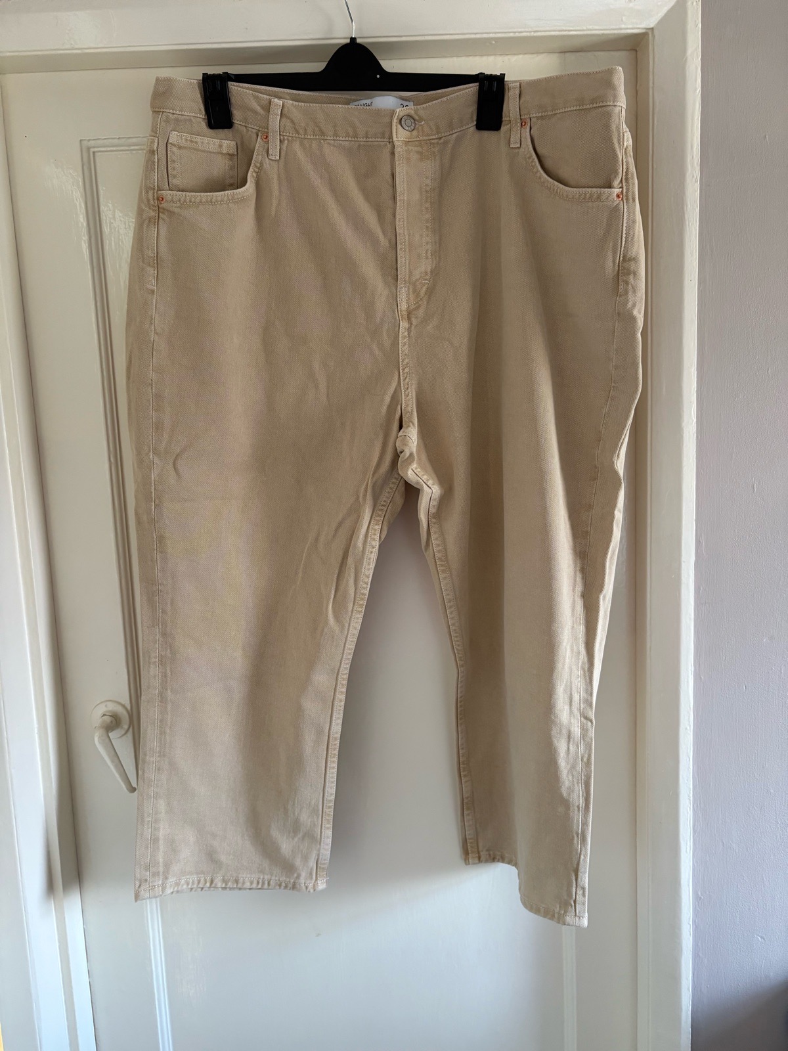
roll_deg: +2.6
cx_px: 394
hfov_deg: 53.1
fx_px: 789
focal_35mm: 26
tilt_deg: -8.6
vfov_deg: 67.3
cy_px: 526
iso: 200
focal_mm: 5.96
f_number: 1.6
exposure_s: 1/60
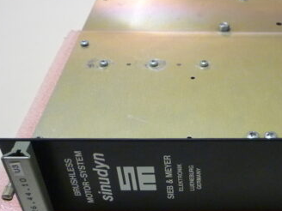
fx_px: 432
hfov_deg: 35.1
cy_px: 132
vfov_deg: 27.4
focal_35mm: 53
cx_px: 224
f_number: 3.3
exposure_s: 1/25
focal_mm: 5.2
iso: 400
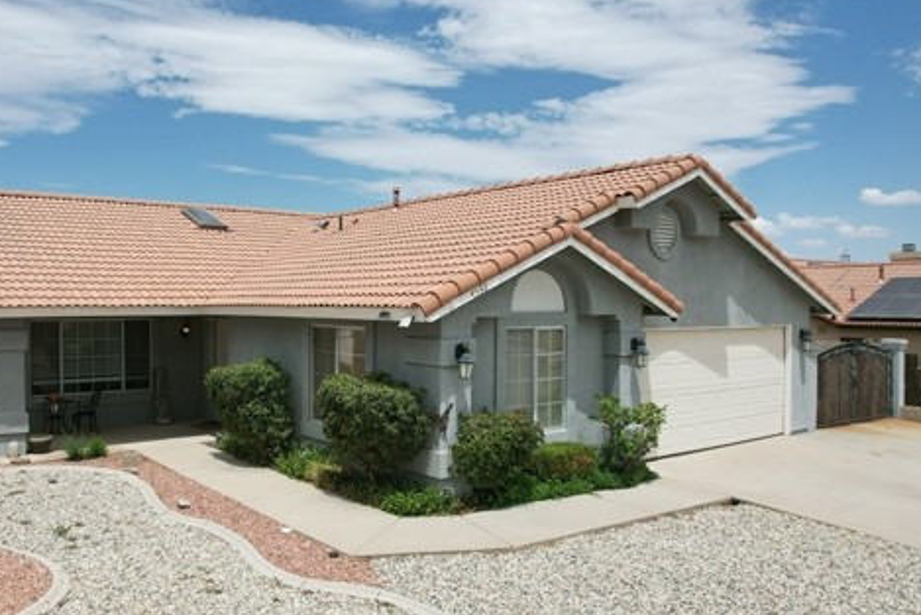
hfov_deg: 61.3
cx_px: 363
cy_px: 317
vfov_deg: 43.6
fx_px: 768
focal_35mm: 30
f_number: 2.8
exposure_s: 1/800
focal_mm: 8.38
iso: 110
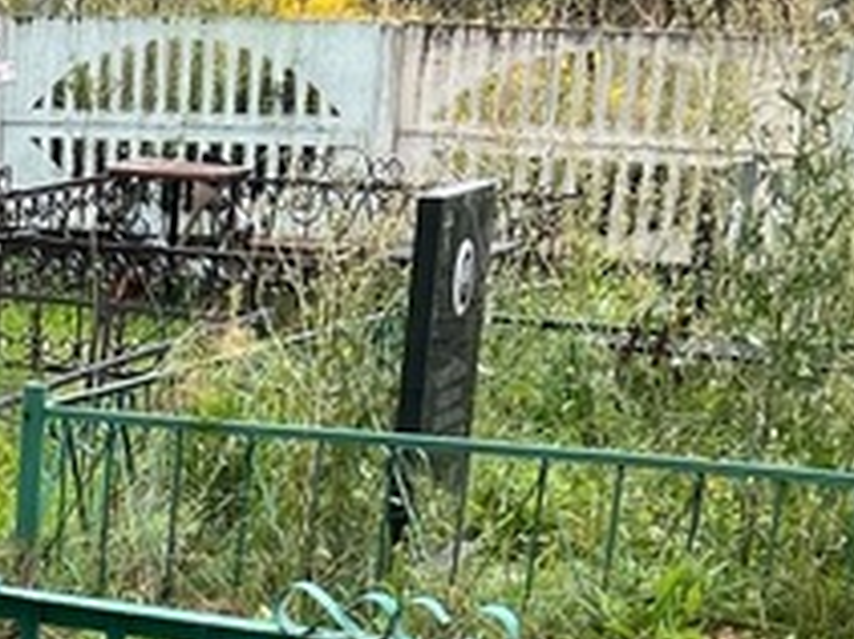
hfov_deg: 14.9
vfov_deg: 10.7
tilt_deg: -22.0
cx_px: -279
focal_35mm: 126
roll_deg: -2.3
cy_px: 1290
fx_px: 3107
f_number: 1.5
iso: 50
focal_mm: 5.7
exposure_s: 1/786
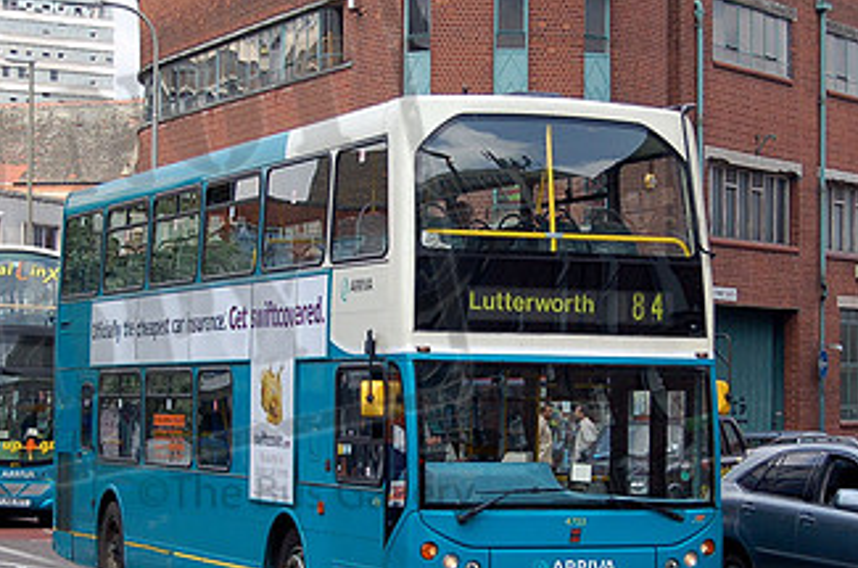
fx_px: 2544
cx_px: 446
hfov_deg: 19.1
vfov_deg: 12.7
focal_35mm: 107
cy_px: 325
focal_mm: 40
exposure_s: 1/1000
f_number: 5
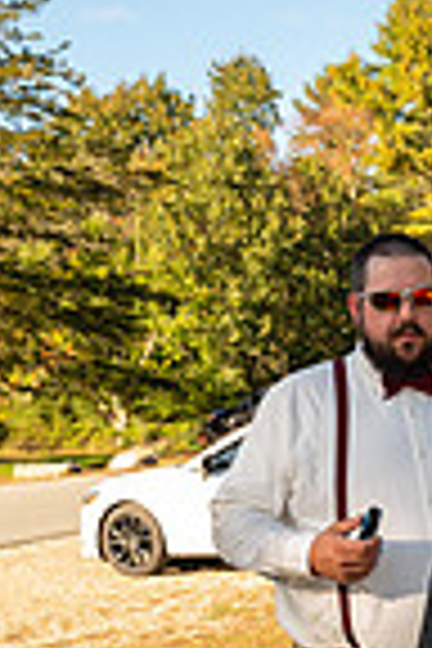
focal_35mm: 92
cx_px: 565
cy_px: 504
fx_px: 1656
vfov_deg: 21.9
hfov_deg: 14.2
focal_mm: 29.5
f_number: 4.5
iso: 125
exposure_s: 1/200
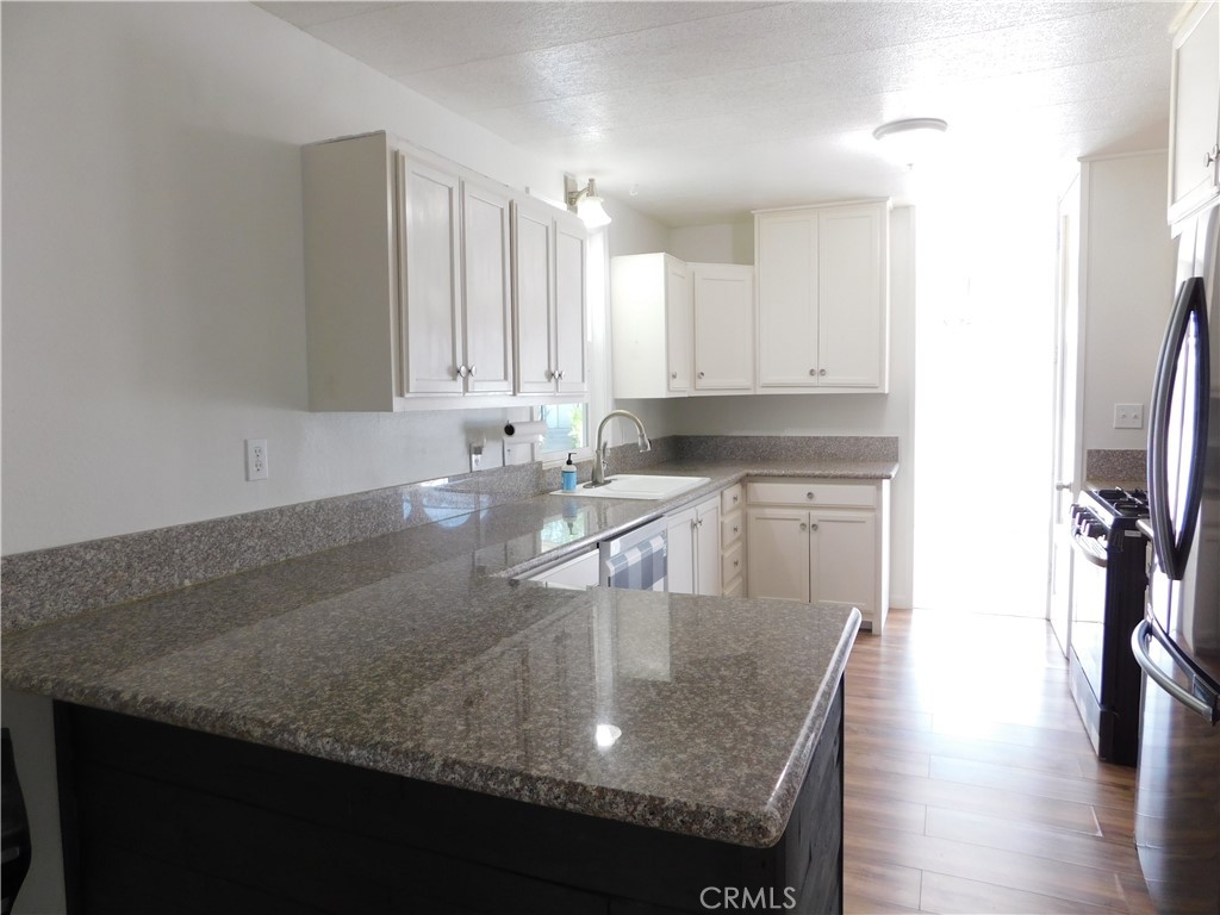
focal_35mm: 23
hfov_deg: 73.9
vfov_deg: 58.9
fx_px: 811
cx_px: 610
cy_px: 458
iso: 125
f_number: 3
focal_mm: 4
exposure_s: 1/30
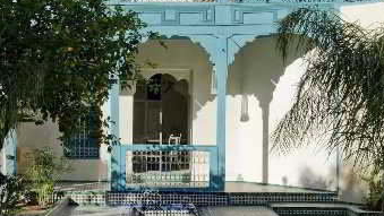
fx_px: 907
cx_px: 170
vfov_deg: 13.6
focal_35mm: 89
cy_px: 124
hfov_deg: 23.9
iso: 400
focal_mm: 48
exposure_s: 1/640
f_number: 9
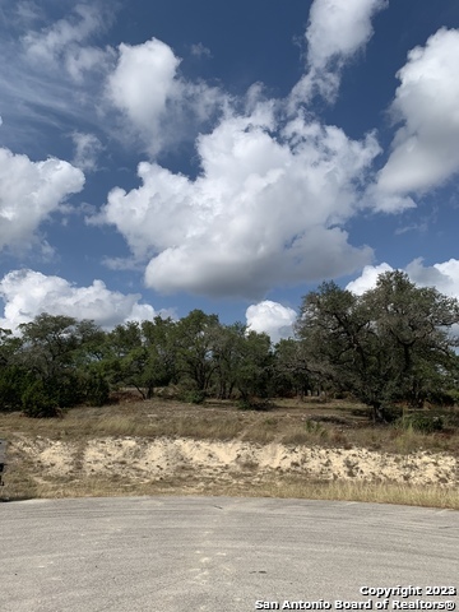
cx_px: 230
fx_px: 460
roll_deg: -0.6
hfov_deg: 53.1
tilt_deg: +15.0
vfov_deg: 67.3
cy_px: 306
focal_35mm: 26
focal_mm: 4.25
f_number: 1.8
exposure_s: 1/4673
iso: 25
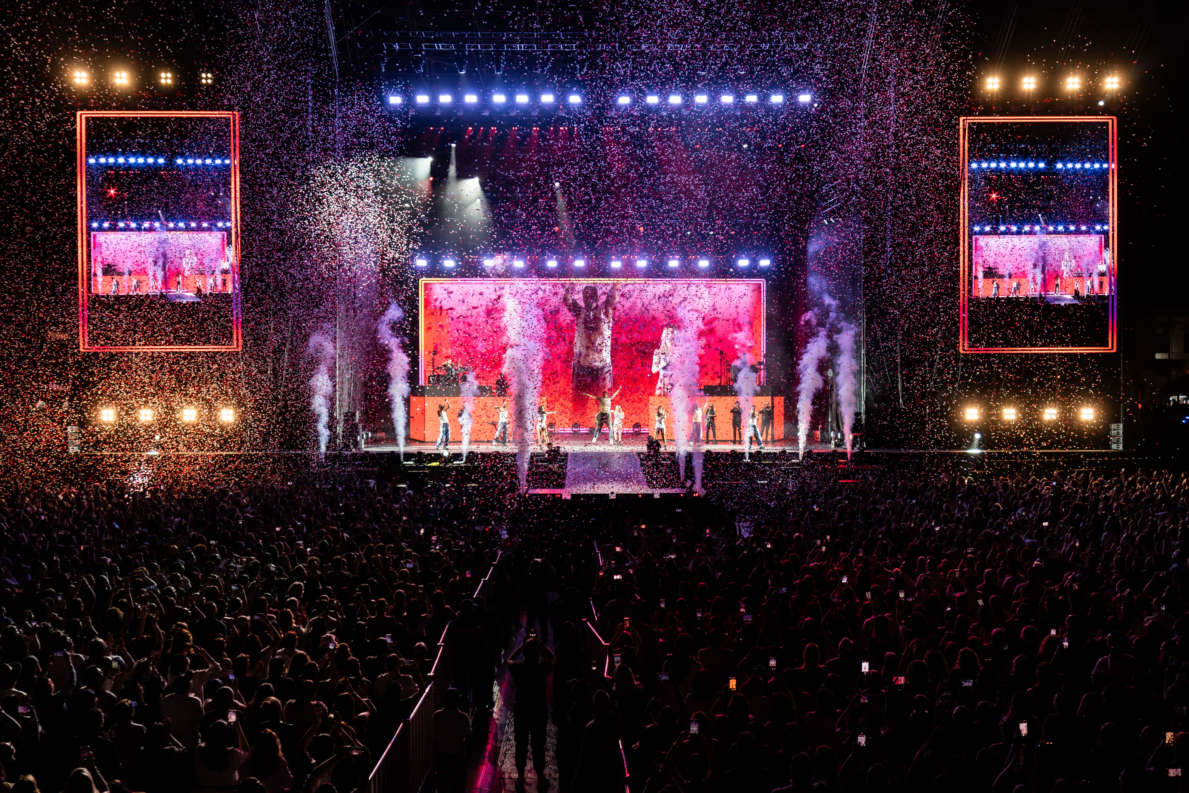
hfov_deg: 54.4
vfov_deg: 37.9
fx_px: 1156
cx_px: 594
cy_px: 396
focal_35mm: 35
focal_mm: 35
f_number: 2.8
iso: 100
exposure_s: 1/320
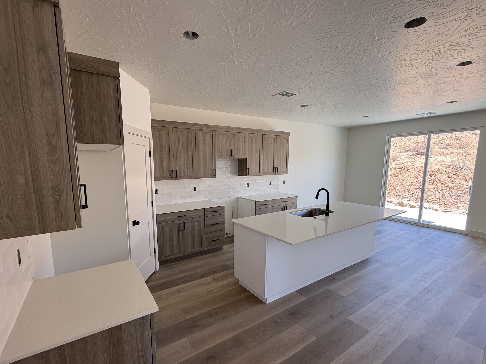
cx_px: 220
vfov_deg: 78.0
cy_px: 193
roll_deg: +0.5
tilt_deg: -7.5
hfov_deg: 94.2
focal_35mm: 16
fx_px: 225
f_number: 2.2
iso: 64
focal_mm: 2.22
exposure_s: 1/99
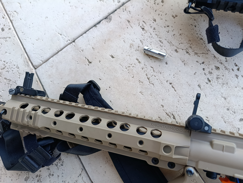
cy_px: 92
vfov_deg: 59.0
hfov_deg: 73.8
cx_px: 122
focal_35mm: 23
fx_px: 162
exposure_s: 1/100
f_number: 1.65
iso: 189
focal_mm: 6.11
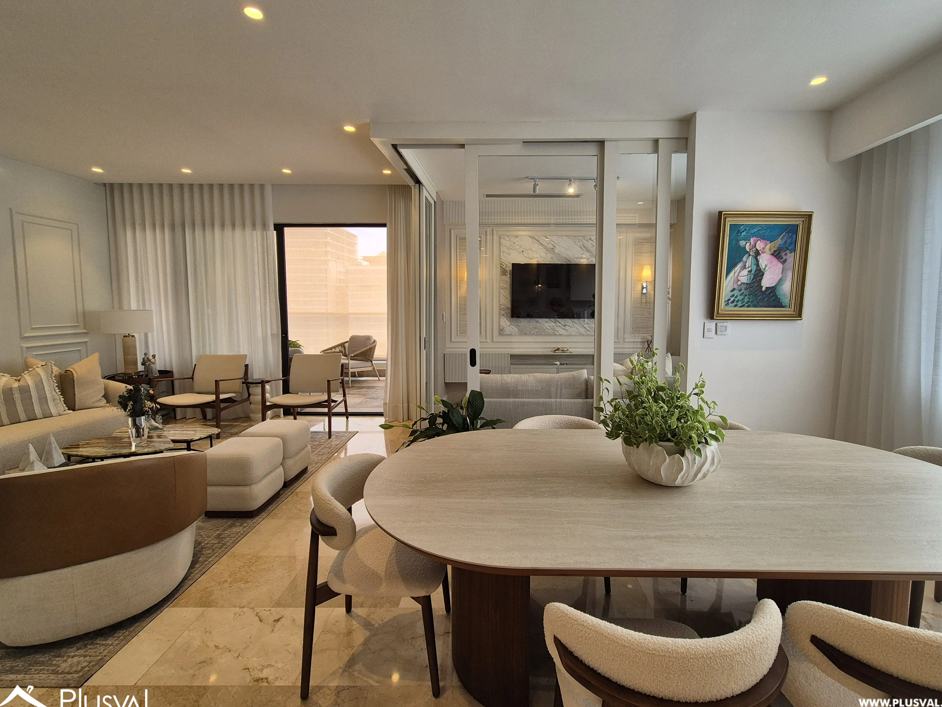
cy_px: 338
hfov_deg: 102.0
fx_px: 381
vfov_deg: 85.6
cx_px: 497
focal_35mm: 14
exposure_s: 1/123
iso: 50
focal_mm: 2.2
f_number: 2.2
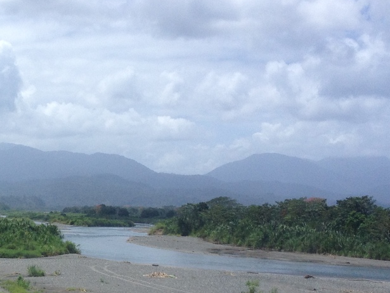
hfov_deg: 20.9
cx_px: 15
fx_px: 1026
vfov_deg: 16.1
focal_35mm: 91
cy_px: 234
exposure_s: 1/1416
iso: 50
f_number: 2.4
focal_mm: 4.28
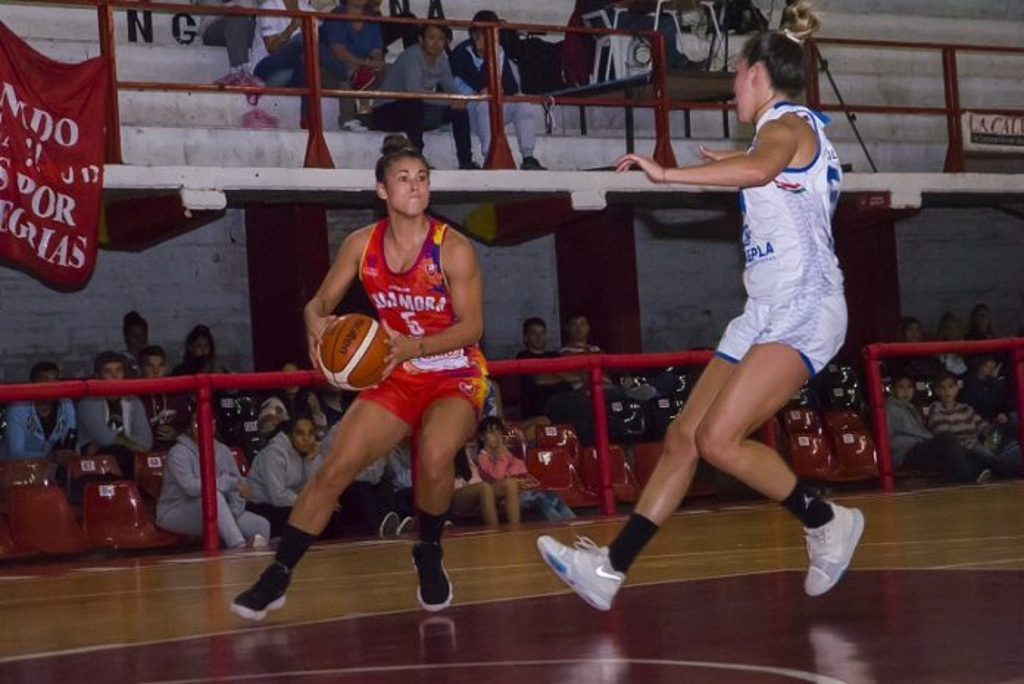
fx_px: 2391
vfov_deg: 16.3
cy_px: 342
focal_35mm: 84
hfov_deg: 24.2
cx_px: 512
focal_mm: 56
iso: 1600
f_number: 5.3
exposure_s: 1/200
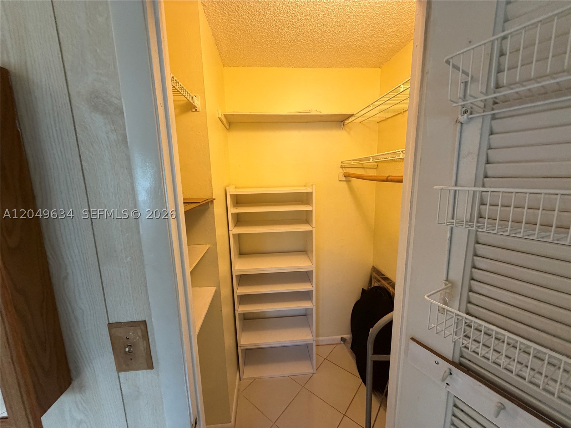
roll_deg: +0.7
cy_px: 214
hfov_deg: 102.1
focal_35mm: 14
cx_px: 286
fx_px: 231
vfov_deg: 85.7
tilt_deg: -9.8
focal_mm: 2.22
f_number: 2.2
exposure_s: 1/60
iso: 320
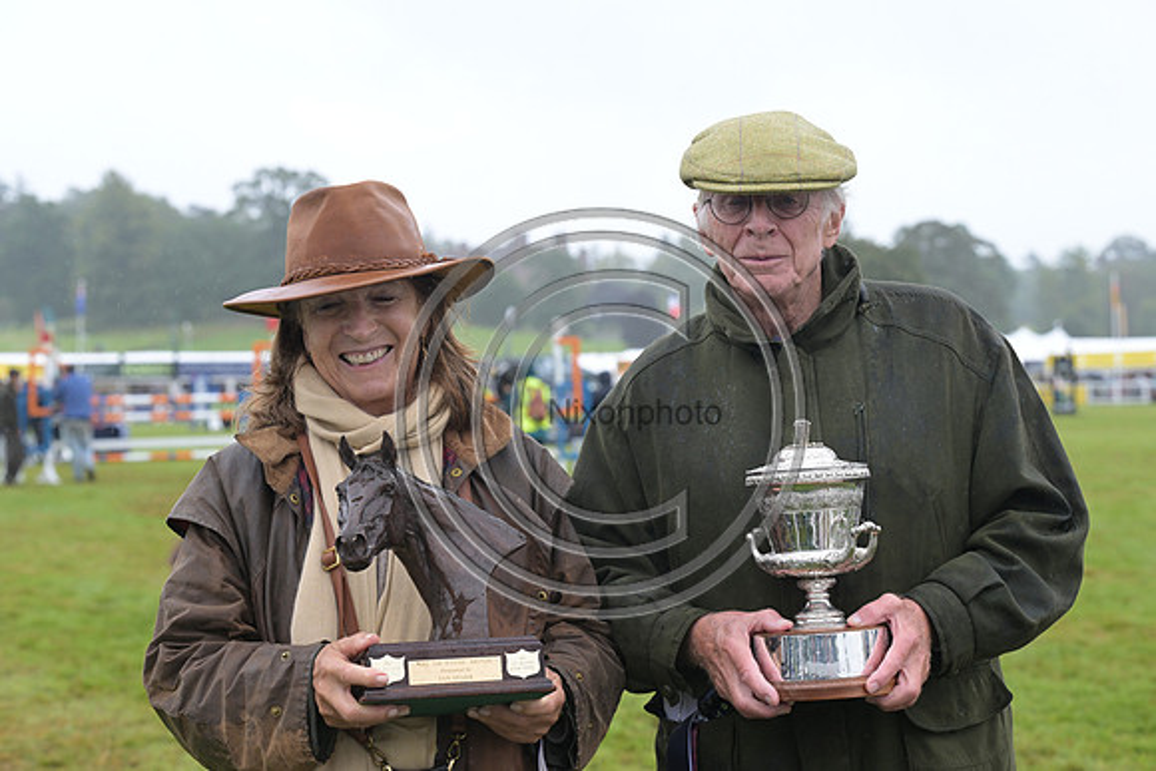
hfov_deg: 28.8
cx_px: 578
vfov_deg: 19.5
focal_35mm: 70
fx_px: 2248
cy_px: 386
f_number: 5.6
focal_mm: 70
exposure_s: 1/800
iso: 900
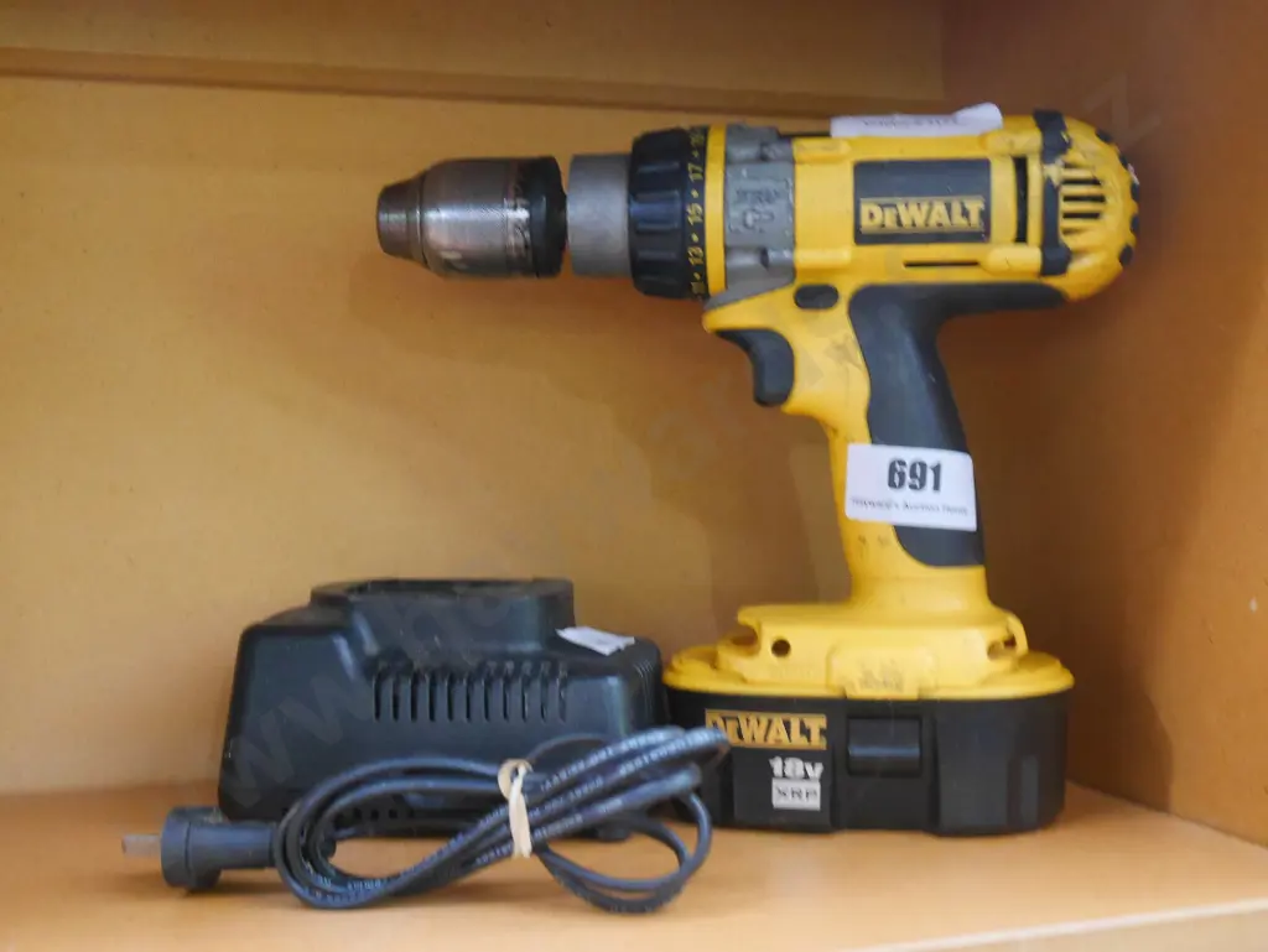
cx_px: 634
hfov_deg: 38.2
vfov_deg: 29.1
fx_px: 1832
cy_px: 476
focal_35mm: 50
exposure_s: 1/10
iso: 3200
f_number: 5.1
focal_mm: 25
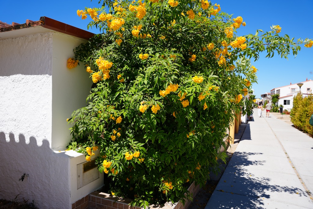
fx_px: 209
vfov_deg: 53.1
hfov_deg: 73.7
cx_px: 156
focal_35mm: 24
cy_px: 104
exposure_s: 1/500
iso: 100
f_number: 5
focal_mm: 24
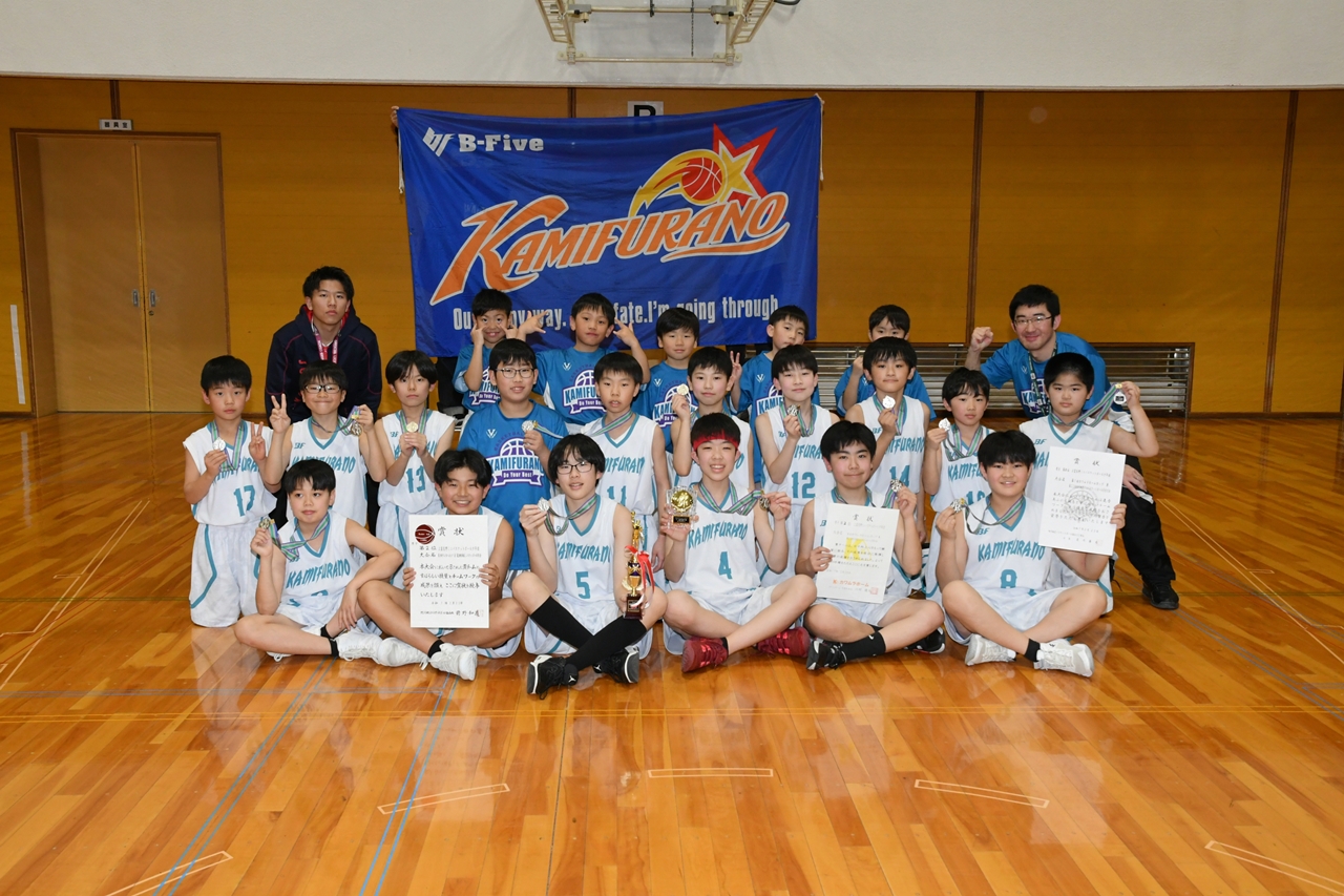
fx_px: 1232
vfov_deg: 40.0
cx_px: 672
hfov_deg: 57.2
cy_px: 448
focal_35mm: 33
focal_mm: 22
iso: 1600
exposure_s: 1/160
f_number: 8
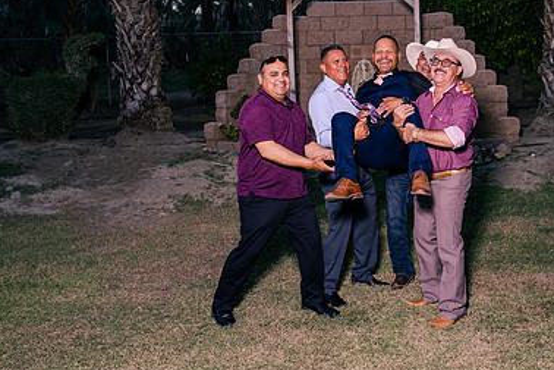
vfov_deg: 31.0
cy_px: 134
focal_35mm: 43
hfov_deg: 44.3
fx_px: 662
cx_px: 399
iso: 800
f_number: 4
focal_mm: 28
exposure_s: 1/800
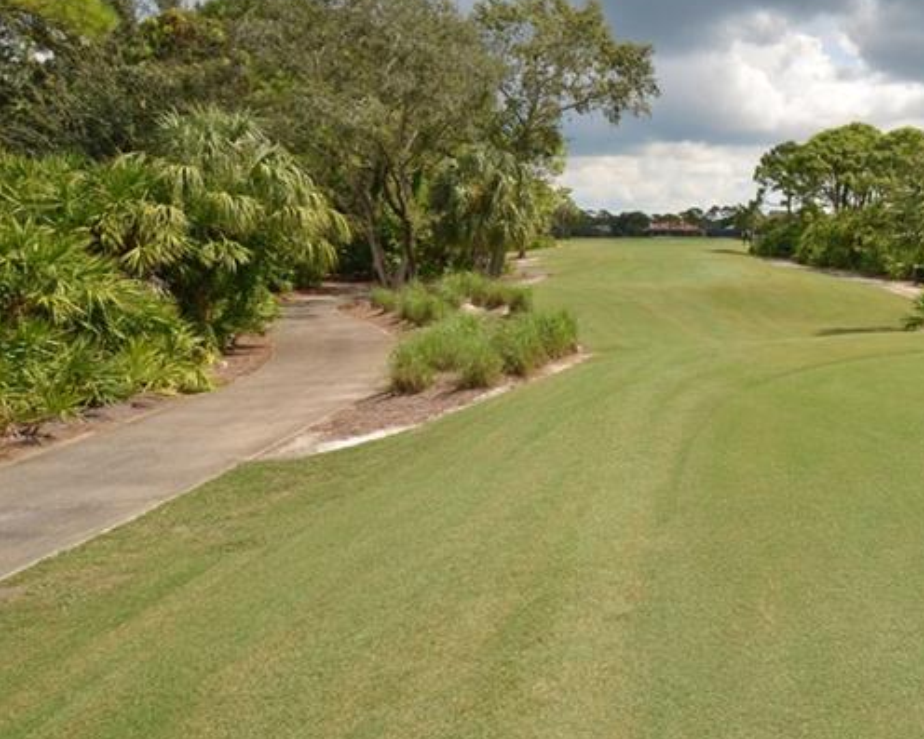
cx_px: 861
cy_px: 219
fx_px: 793
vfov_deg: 48.7
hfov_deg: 51.9
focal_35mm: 29
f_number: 11
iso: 200
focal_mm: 10
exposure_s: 1/200
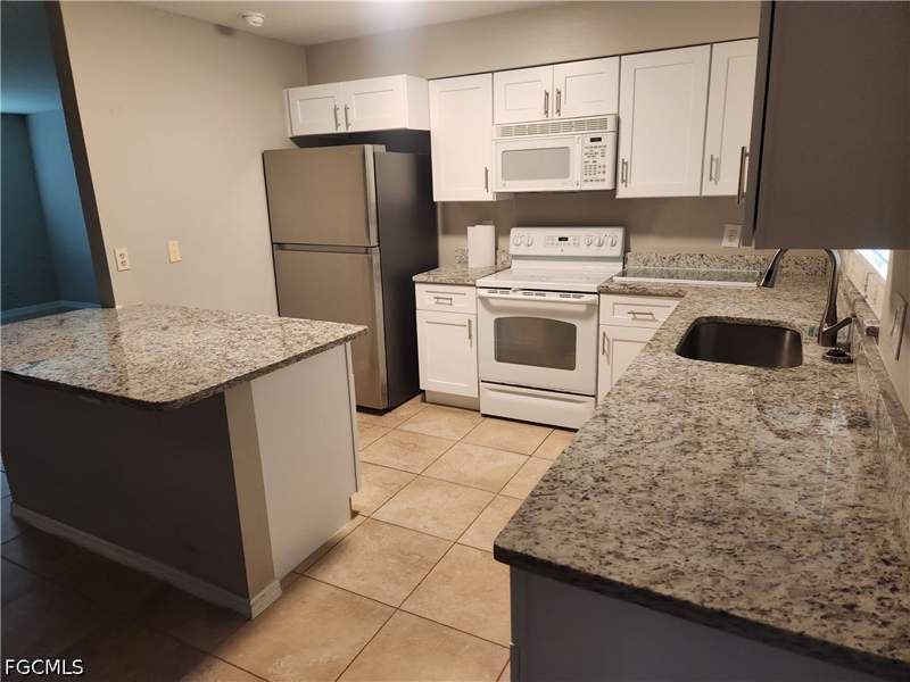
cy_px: 341
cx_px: 455
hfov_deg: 73.9
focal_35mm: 23
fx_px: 605
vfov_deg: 58.9
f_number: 1.8
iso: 400
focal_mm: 5.4
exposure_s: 1/120
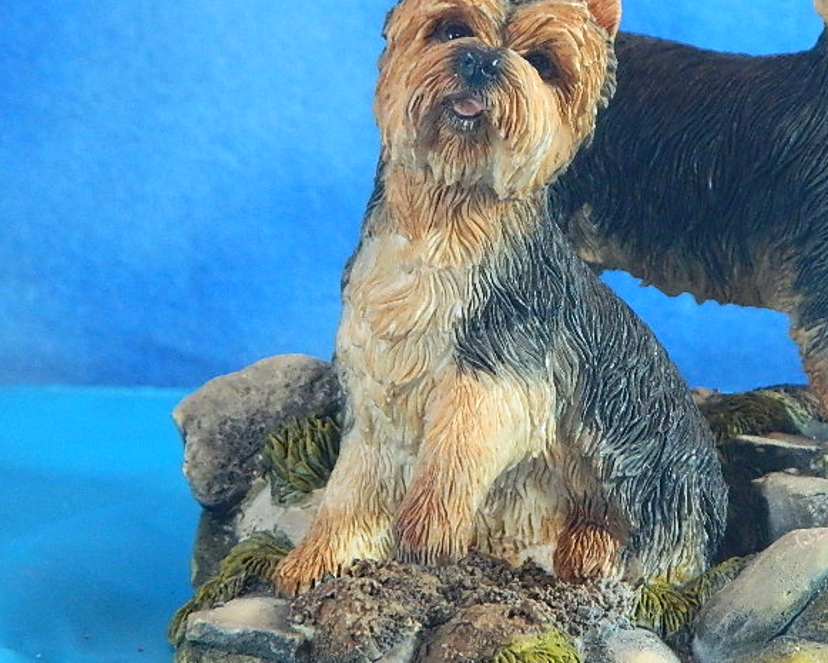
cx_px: 590
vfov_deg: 15.7
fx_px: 2402
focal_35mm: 98
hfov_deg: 19.5
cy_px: 288
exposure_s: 1/20
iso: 400
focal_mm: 10.2
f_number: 3.8
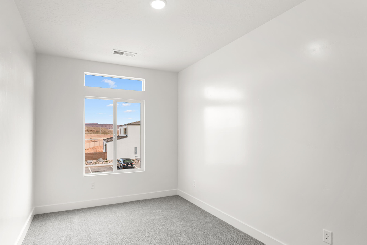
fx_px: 204
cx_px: 165
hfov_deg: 83.7
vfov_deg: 61.9
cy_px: 129
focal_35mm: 20
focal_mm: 16
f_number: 2.8
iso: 100
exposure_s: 1/10
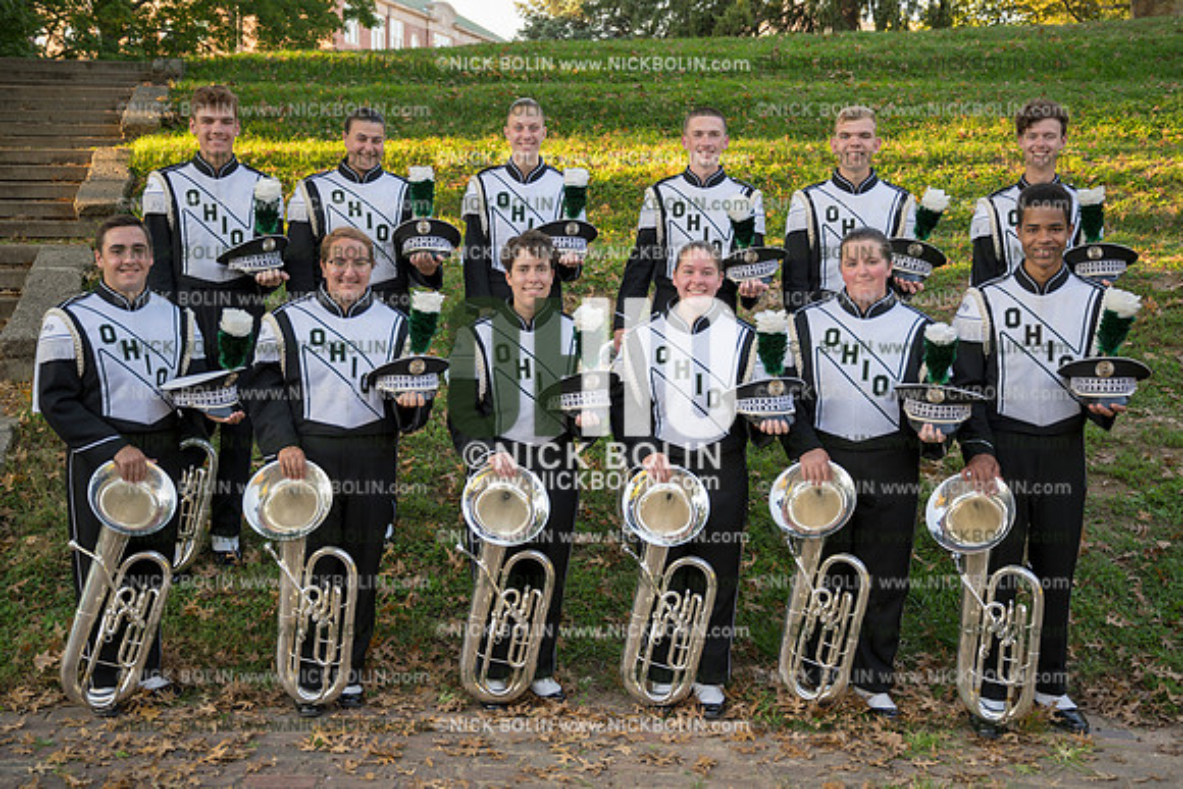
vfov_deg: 33.4
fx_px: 1315
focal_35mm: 40
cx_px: 592
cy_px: 394
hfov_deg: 48.4
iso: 125
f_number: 4
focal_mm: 40
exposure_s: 1/80
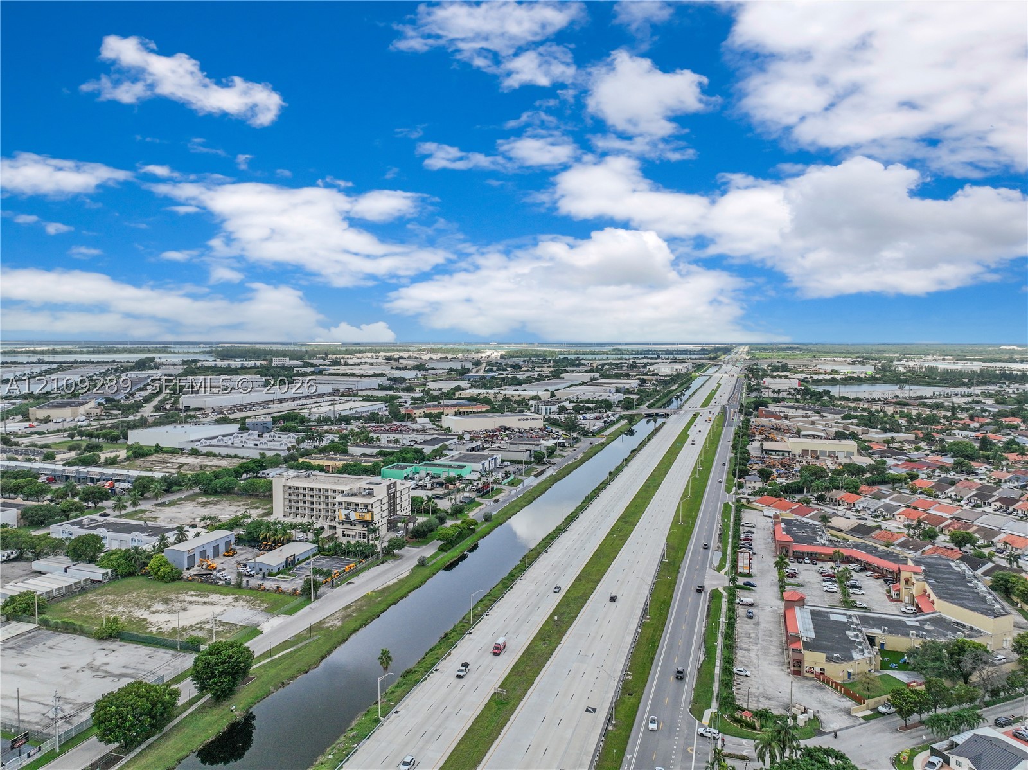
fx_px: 712
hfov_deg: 71.6
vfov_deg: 56.8
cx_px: 514
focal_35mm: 24
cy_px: 385
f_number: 2.8
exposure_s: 1/2500
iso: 200
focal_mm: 12.29
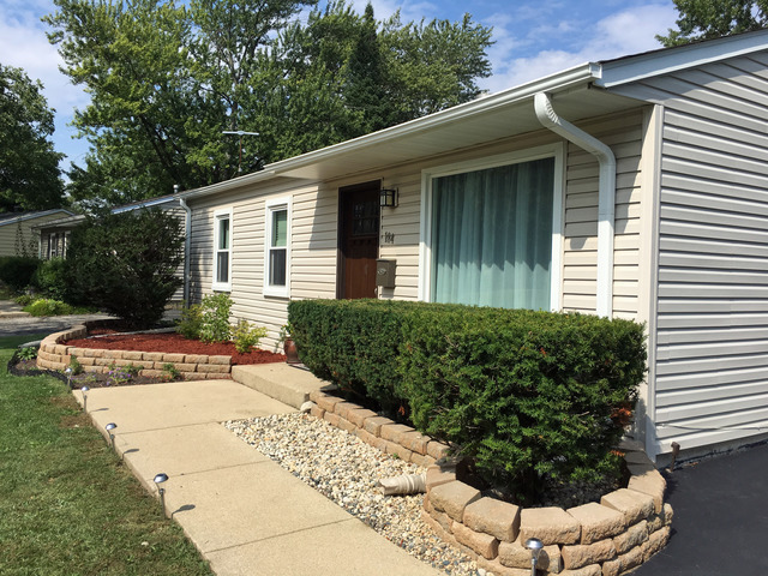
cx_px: 384
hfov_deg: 61.7
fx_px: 643
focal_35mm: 29
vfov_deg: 48.2
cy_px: 288
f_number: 2.2
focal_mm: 4.15
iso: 25
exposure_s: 1/1789
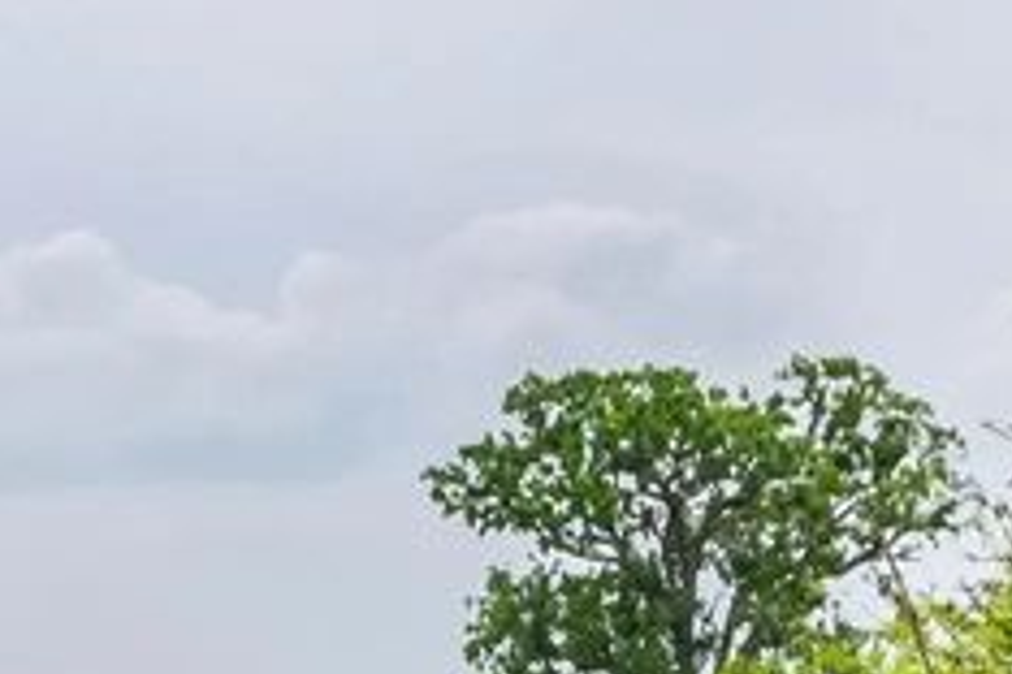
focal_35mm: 210
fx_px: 5903
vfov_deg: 6.5
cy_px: 884
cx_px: -627
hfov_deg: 9.5
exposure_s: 1/250
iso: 100
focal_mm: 32
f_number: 8
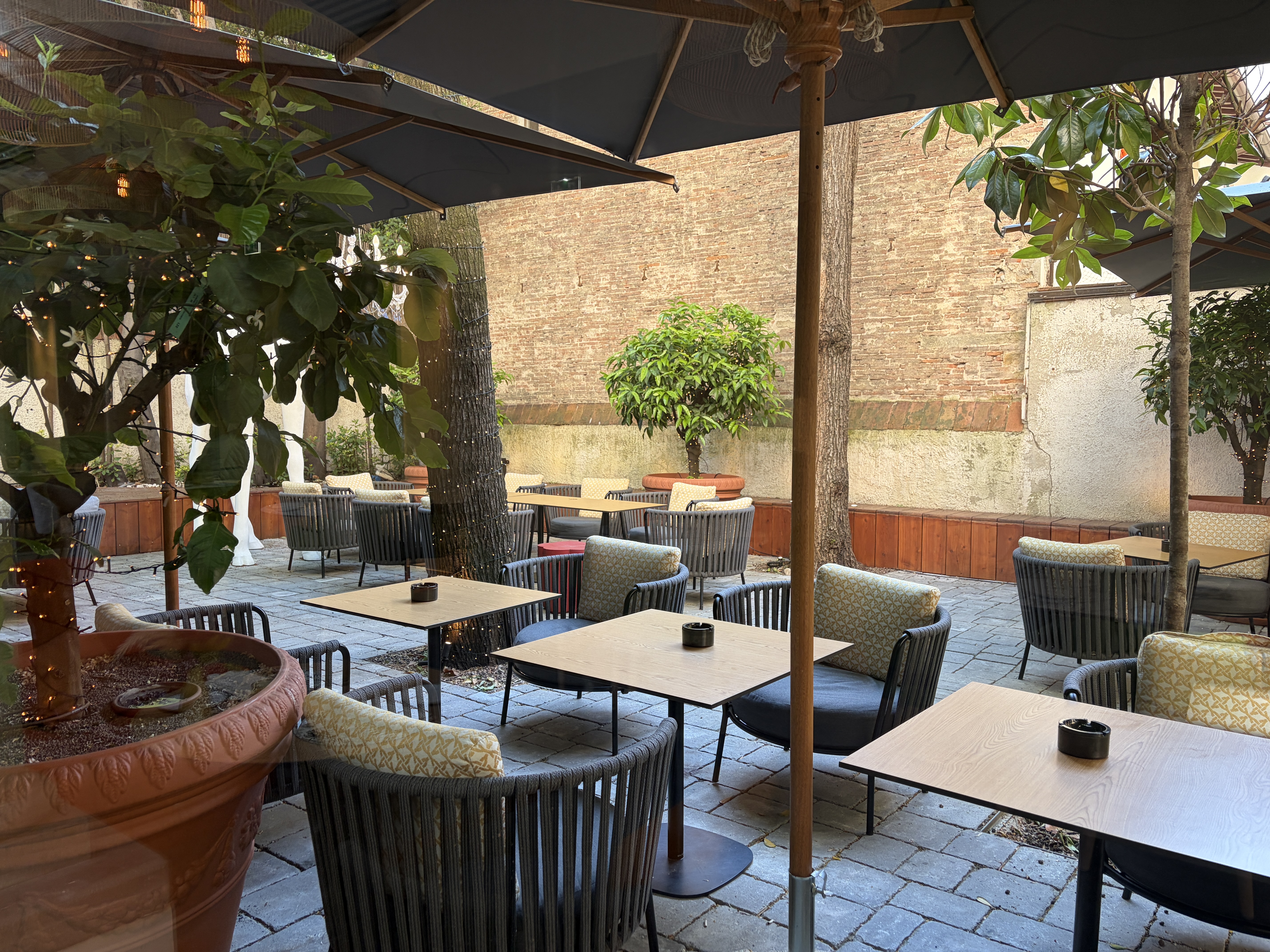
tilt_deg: -3.3
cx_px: 635
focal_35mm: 26
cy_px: 476
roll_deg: +0.2
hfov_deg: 67.3
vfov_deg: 53.1
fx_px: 954
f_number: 1.6
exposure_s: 1/122
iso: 64
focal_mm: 5.96
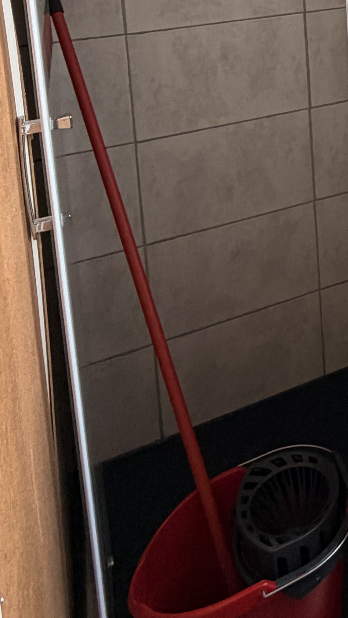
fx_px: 705
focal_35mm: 43
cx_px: 488
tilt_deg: -7.0
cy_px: -28
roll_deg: +1.5
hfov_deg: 23.5
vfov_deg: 40.2
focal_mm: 2.22
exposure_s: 1/121
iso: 200
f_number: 2.2
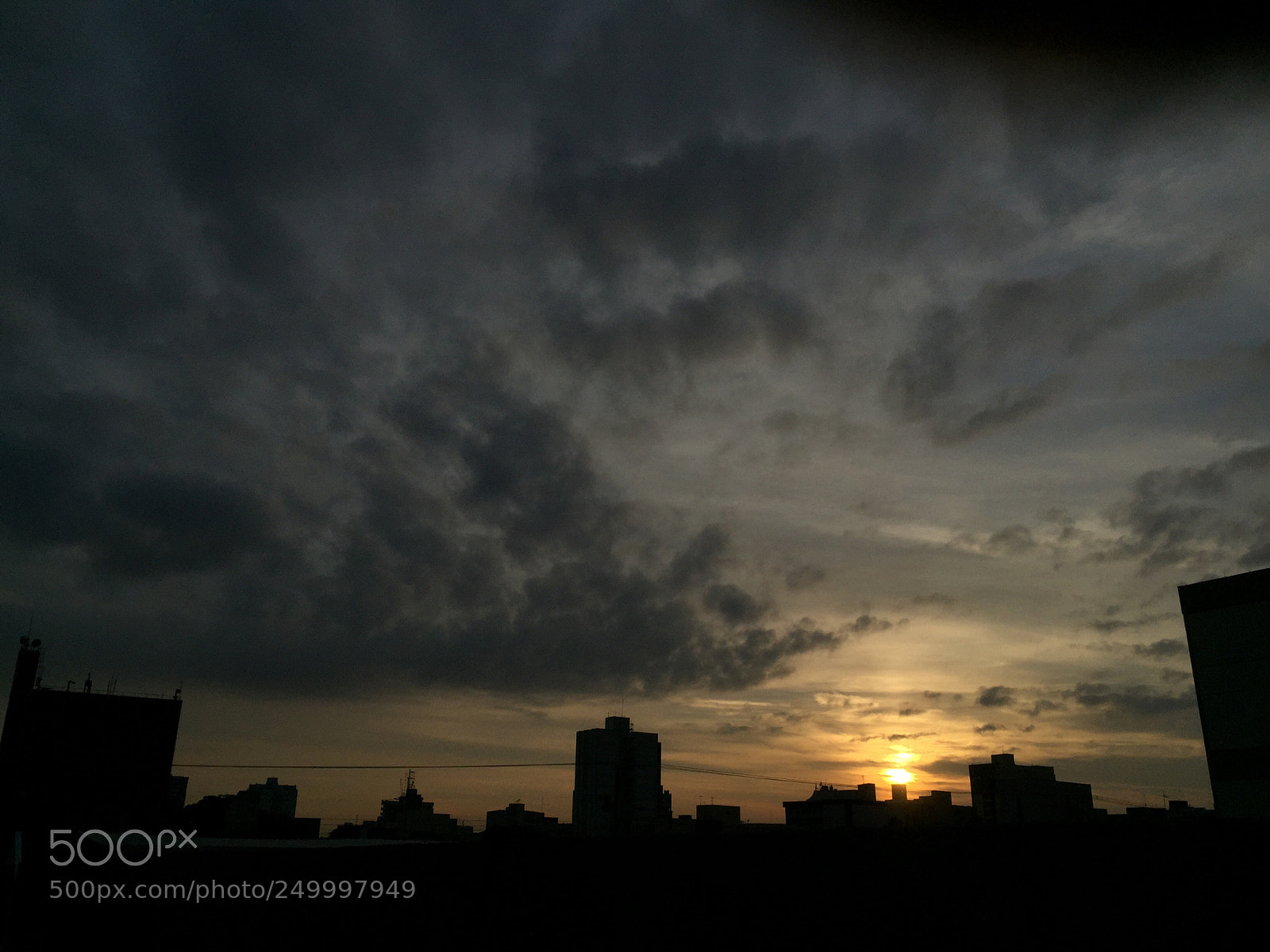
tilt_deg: +20.1
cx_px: 635
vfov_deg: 48.2
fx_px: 1064
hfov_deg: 61.7
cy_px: 476
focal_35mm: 29
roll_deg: -2.3
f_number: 2.2
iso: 32
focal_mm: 4.15
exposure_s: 1/7937
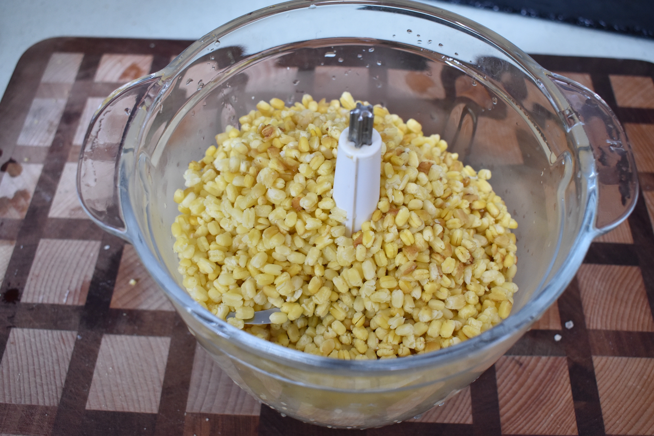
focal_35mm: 36
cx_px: 327
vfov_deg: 36.9
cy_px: 218
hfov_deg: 53.1
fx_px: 654
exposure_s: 1/40
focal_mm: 24
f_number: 5
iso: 1400
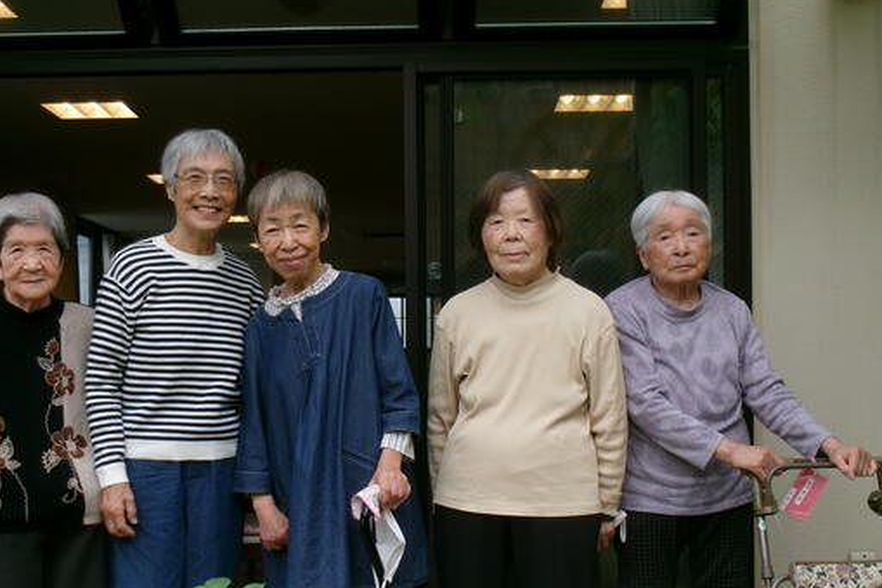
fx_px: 1592
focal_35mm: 65
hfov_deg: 31.0
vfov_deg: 20.9
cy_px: 342
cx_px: 407
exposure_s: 1/240
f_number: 4.9
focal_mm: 9.5
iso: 100
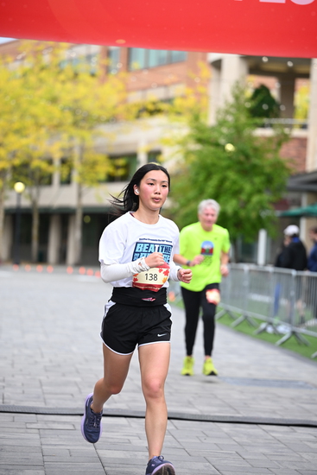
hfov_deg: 13.0
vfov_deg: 19.5
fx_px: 1386
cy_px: 238
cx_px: 158
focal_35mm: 105
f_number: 2.8
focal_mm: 105
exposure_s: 1/1600
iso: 640
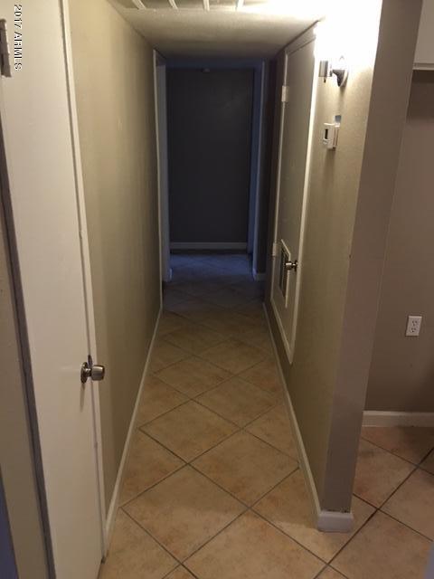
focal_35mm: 29
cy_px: 290
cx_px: 217
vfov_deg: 61.7
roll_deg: -1.5
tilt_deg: -17.4
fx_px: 485
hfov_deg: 48.2
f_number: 2.2
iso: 100
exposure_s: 1/15
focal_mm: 4.15
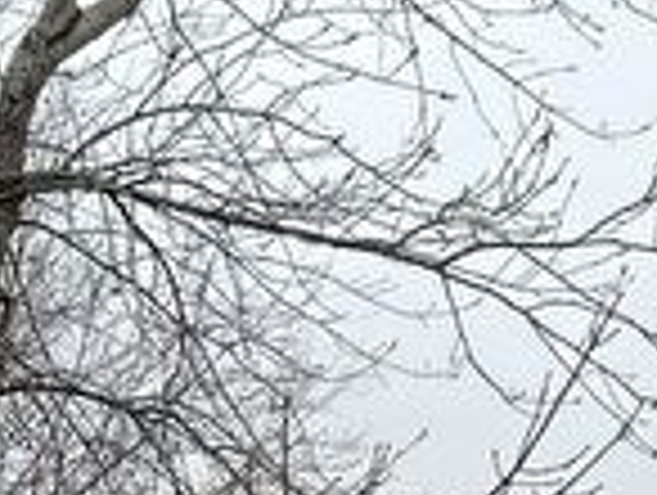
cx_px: 482
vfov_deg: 9.1
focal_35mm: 142
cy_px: 1287
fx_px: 2700
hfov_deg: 13.8
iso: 40
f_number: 1.5
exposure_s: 1/218
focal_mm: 5.7
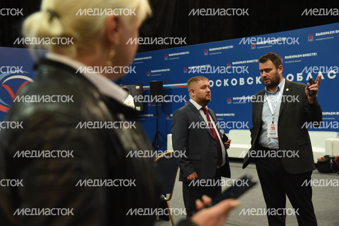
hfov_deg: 41.1
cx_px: 170
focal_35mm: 48
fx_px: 452
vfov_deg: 28.0
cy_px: 113
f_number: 4
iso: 12800
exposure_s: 1/1600
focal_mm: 48
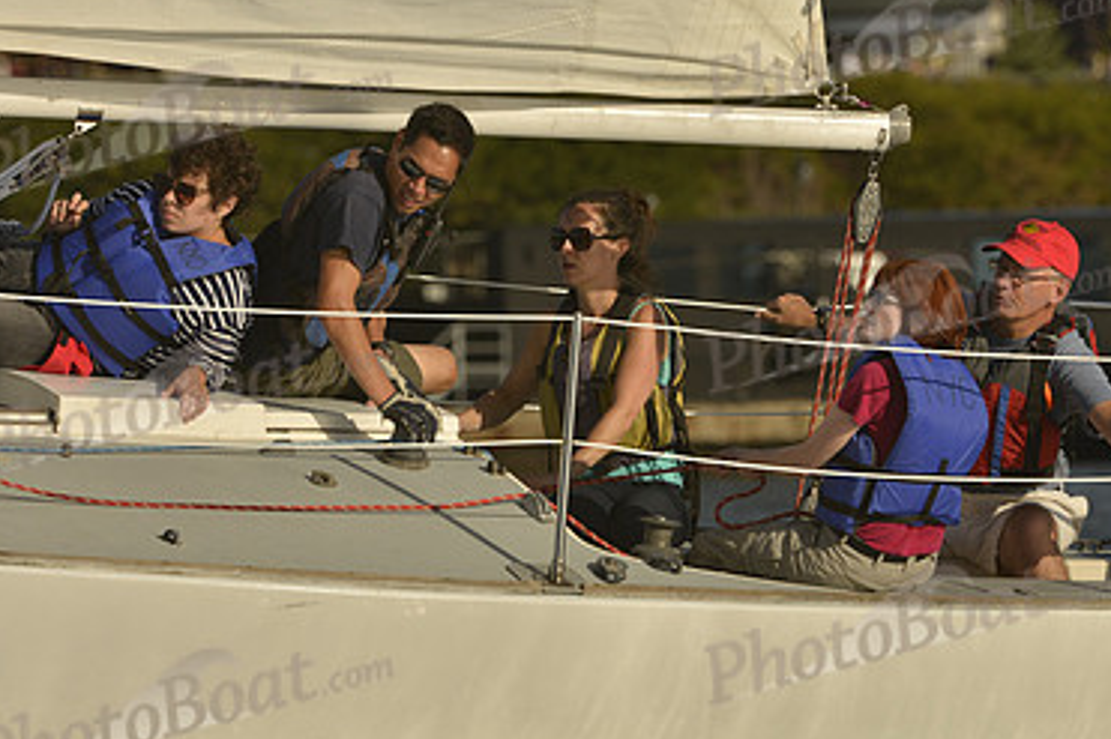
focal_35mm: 563
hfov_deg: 3.7
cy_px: 513
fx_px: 17366
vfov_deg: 2.4
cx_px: 551
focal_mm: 360
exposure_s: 1/1250
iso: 200
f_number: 8
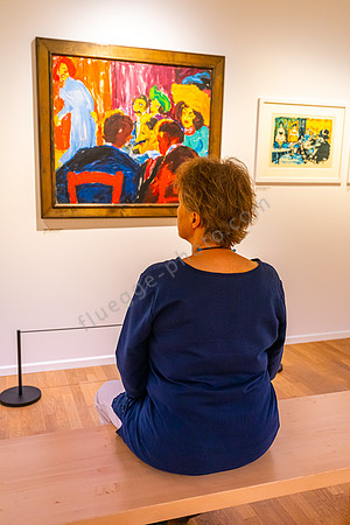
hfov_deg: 37.9
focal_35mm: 35
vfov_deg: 54.4
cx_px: 175
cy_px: 262
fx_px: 510
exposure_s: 1/25
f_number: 4.5
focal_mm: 35
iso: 5000
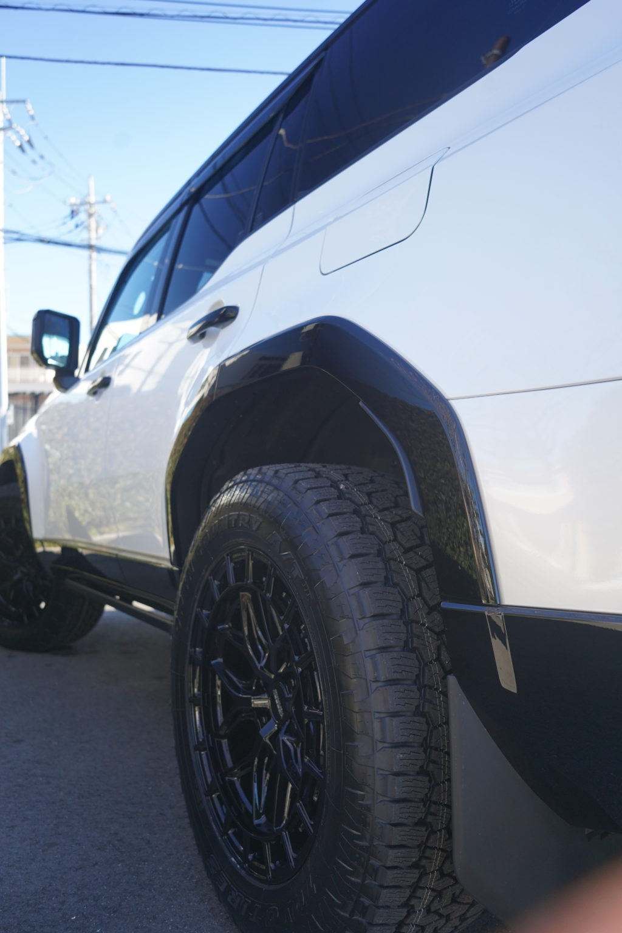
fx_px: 777
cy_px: 466
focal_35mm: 30
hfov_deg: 43.6
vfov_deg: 61.9
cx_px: 311
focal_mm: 30
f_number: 4.5
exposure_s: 1/200
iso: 500
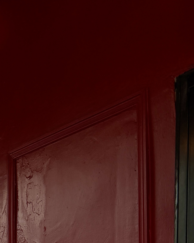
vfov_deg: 20.6
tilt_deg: -1.8
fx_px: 589
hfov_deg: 16.9
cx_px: -102
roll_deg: +0.2
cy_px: 343
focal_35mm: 82
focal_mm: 6.76
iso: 80
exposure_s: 1/2299
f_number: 1.78
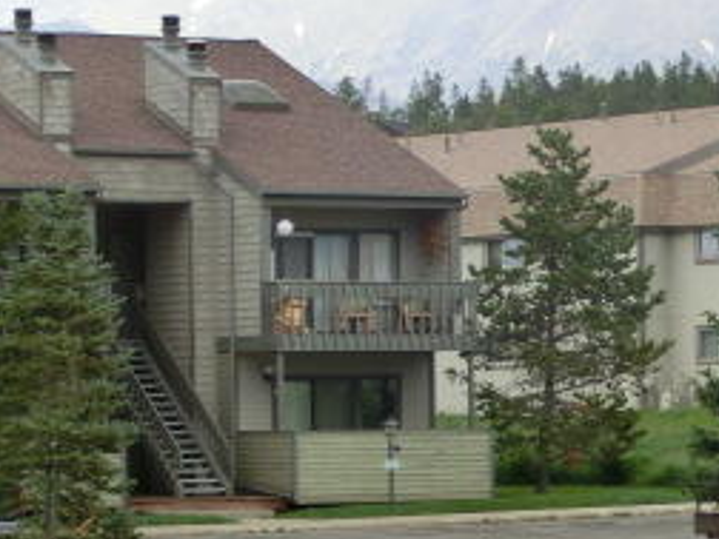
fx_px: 5068
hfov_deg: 8.1
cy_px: 379
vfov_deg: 6.1
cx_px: 591
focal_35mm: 244
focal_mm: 17.06
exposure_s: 1/60
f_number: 5.3
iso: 100
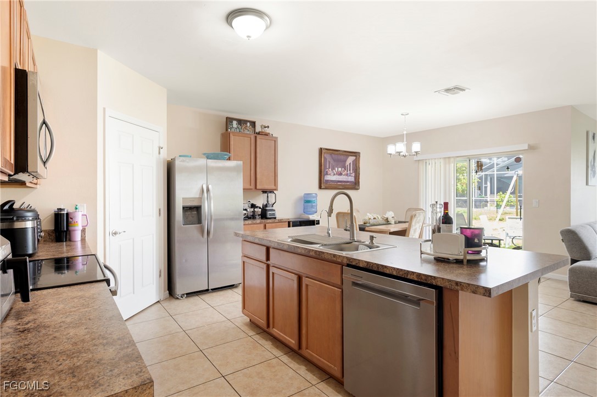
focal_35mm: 18
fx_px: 298
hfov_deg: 90.0
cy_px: 198
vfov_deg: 67.3
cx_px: 298
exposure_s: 1
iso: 100
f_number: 8
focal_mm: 18
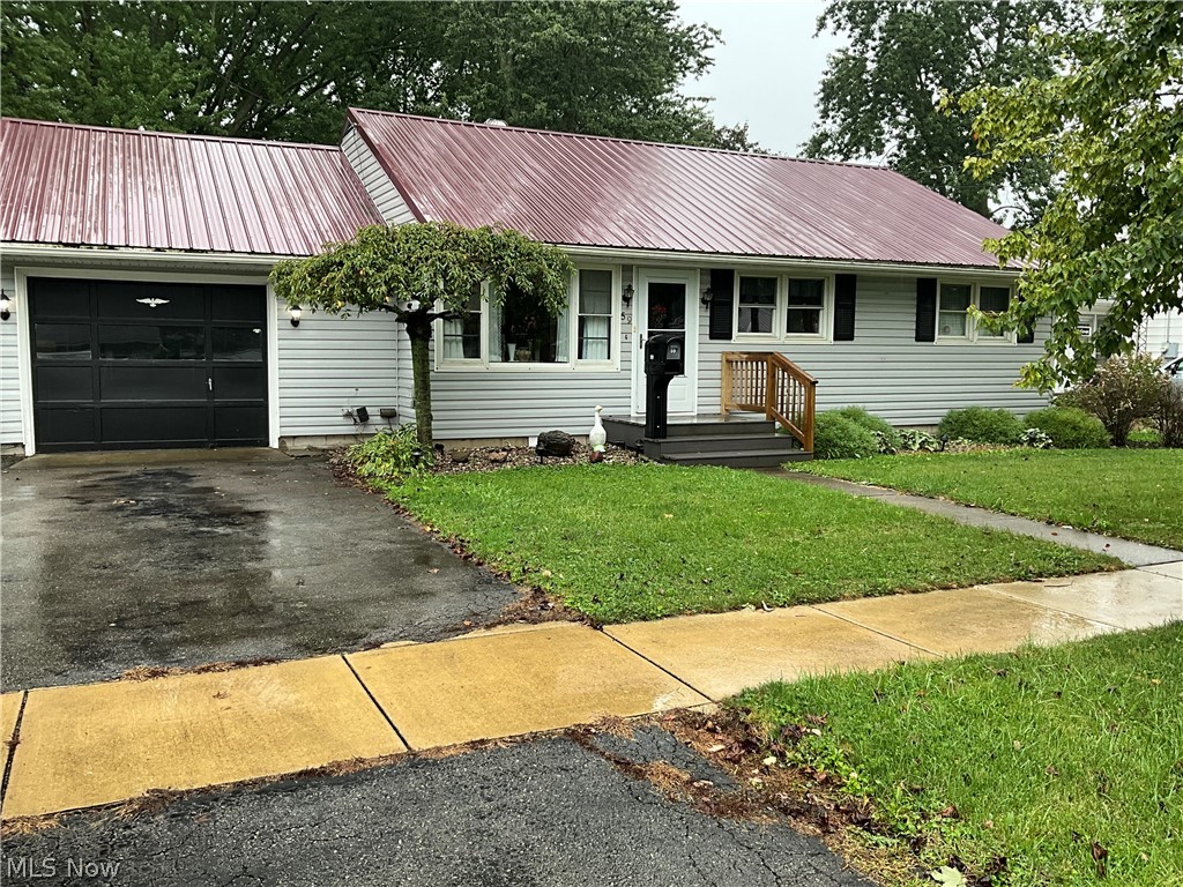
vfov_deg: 48.2
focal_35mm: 29
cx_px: 592
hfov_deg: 61.7
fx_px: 991
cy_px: 444
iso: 32
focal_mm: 3
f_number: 1.8
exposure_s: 1/122
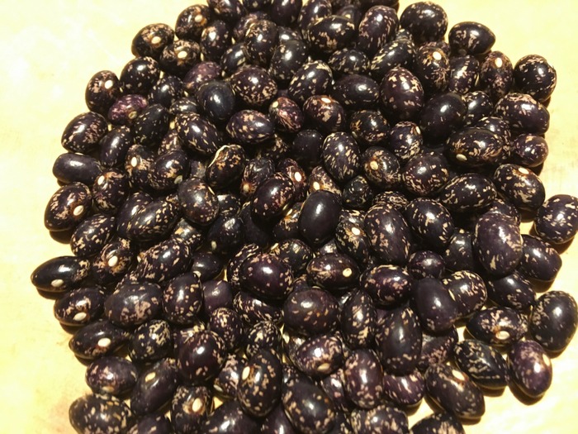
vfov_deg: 48.2
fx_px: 484
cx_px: 289
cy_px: 217
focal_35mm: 29
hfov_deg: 61.7
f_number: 2.2
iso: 200
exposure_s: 1/20
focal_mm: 4.15
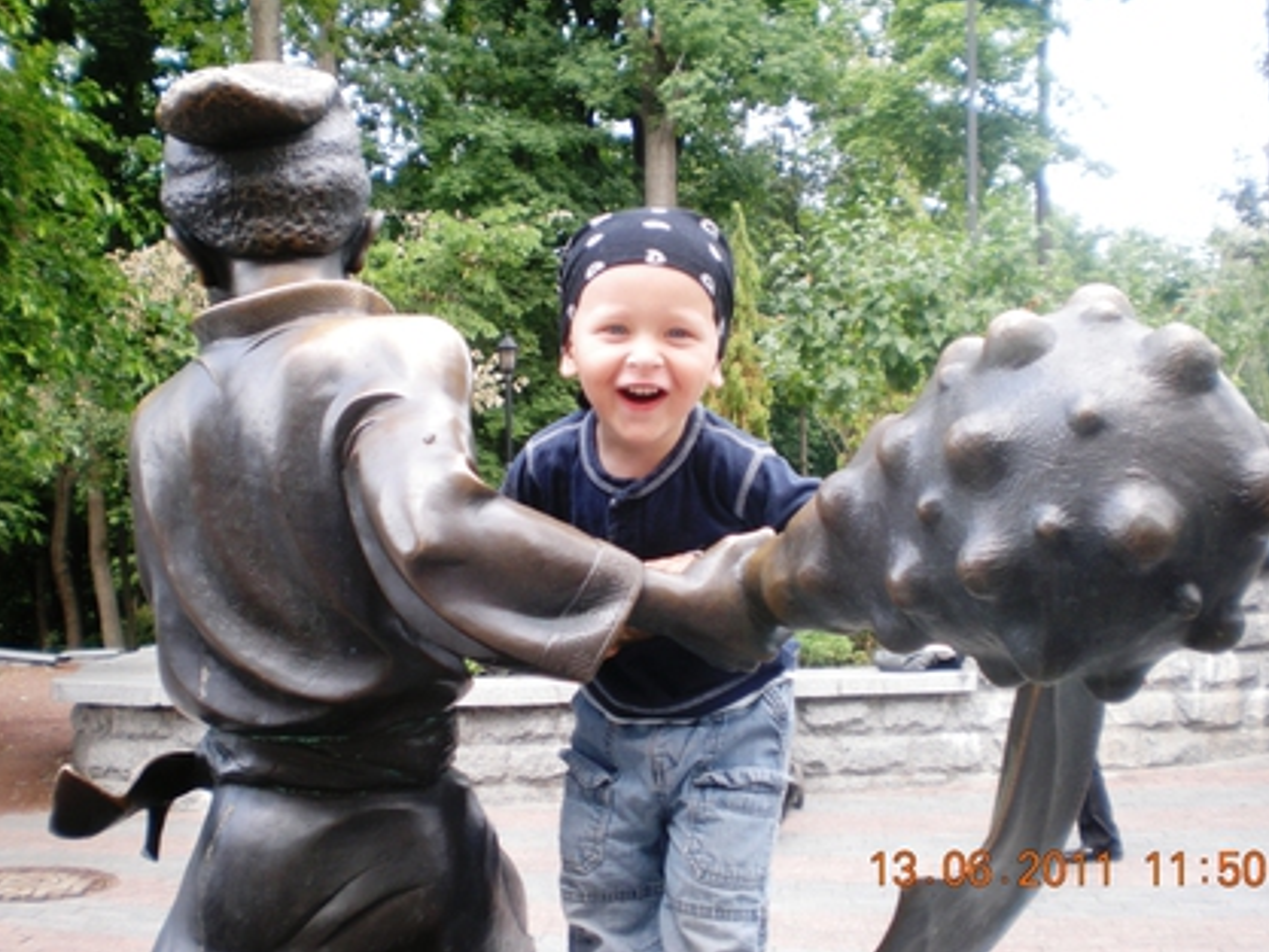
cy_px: 462
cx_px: 639
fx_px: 1503
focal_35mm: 41
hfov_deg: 45.8
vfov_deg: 35.2
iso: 64
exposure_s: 1/77
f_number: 3.1
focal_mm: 6.3
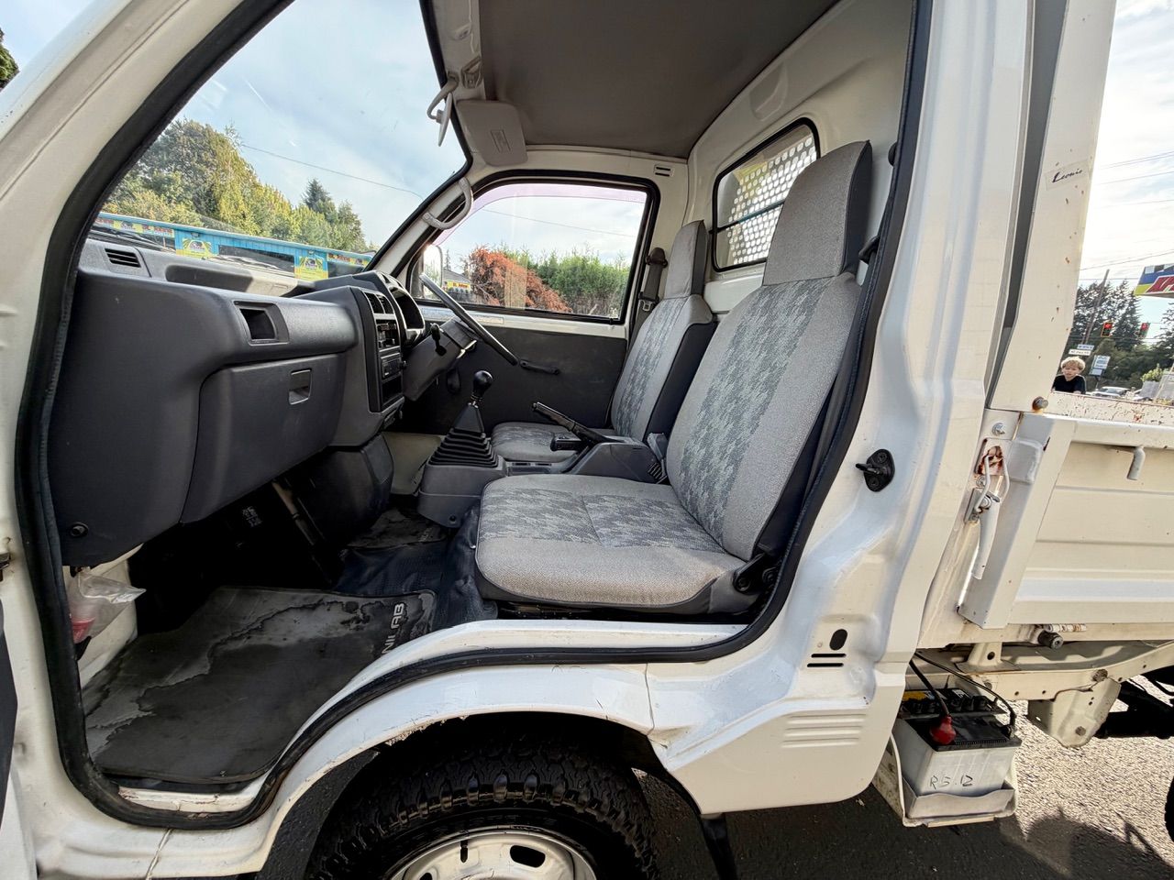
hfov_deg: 102.1
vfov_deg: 85.7
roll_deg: -4.9
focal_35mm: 14
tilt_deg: -14.4
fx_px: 475
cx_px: 587
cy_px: 440
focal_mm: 2.22
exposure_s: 1/230
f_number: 2.2
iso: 50
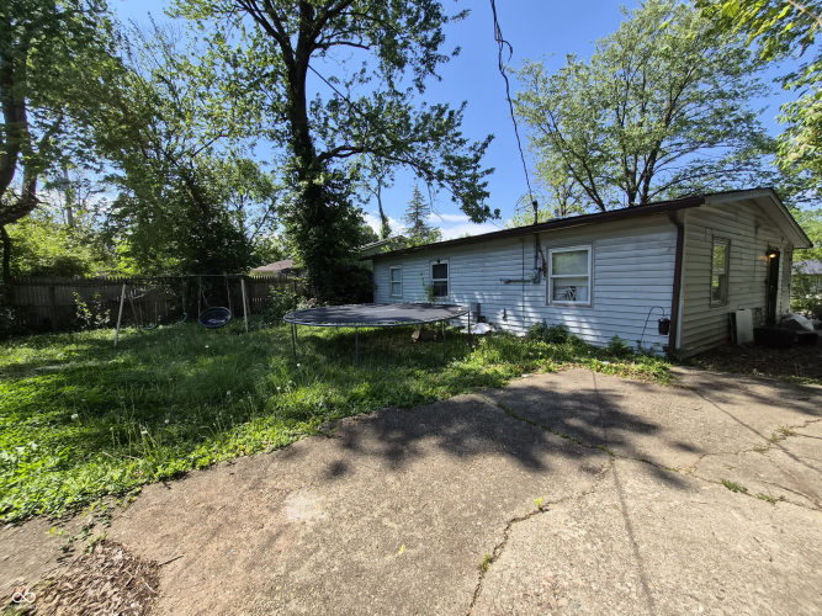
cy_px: 308
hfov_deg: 106.2
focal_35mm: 13
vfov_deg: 89.9
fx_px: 309
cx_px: 411
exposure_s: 1/864
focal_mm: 1.7
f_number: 2.2
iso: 25
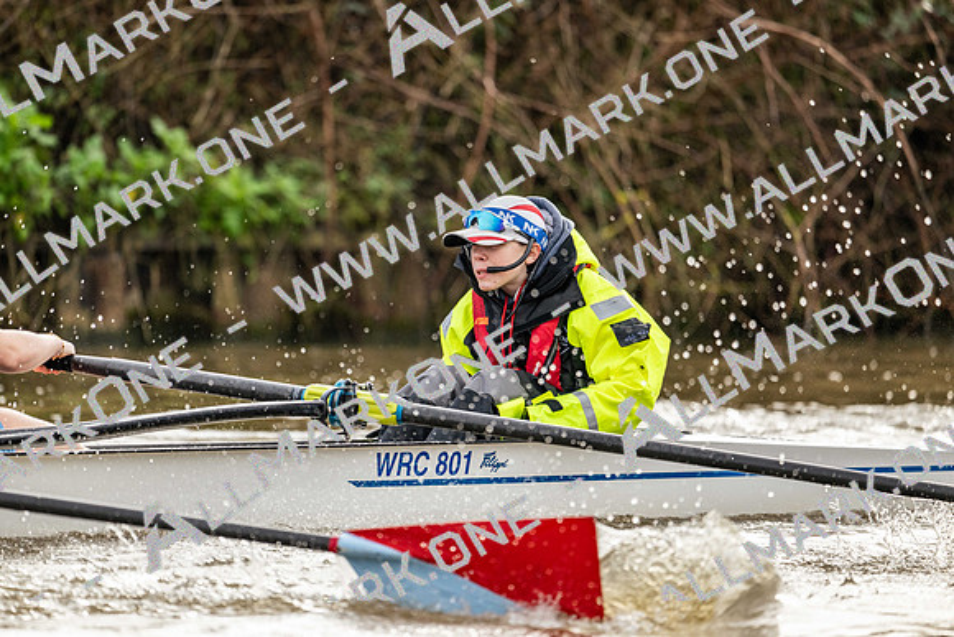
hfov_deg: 5.2
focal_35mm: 400
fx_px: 10602
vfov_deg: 3.4
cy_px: 318
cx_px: 477
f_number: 4.5
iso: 560
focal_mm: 400
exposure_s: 1/1600
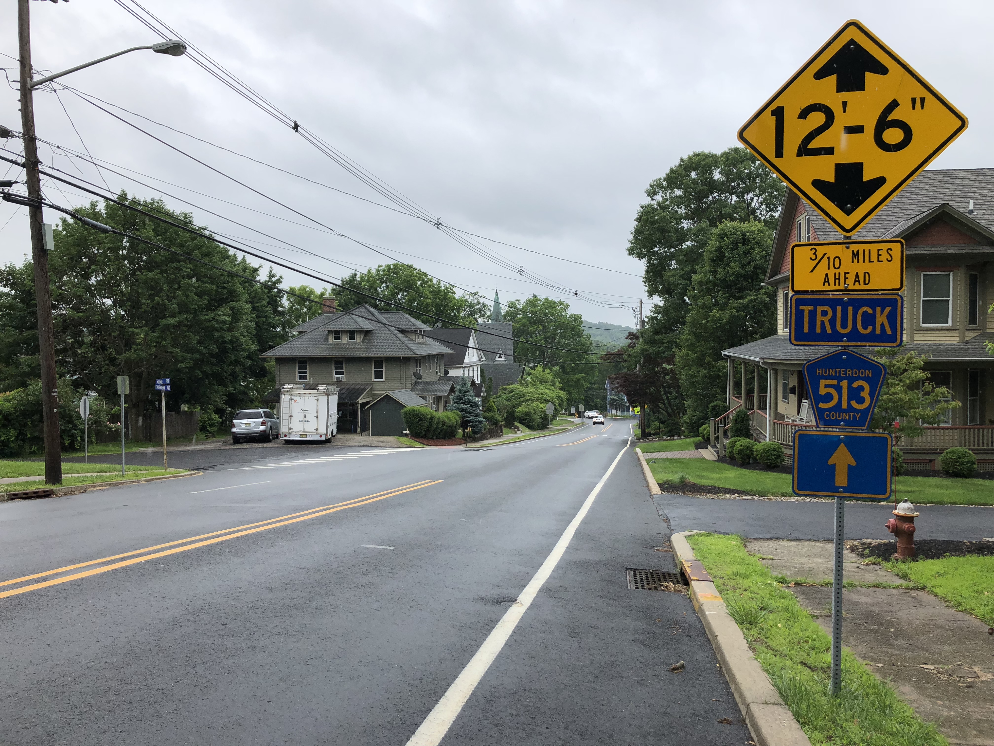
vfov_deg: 49.7
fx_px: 804
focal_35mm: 28
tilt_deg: -2.6
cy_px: 373
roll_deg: -0.3
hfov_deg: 63.4
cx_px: 497
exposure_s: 1/1130
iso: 20
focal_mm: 4
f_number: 1.8
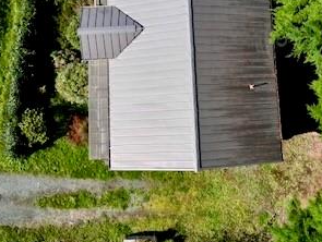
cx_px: 184
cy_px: 32
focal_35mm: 52
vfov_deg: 27.2
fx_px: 484
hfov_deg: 36.7
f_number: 1.7
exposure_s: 1/25
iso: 100
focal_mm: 6.72
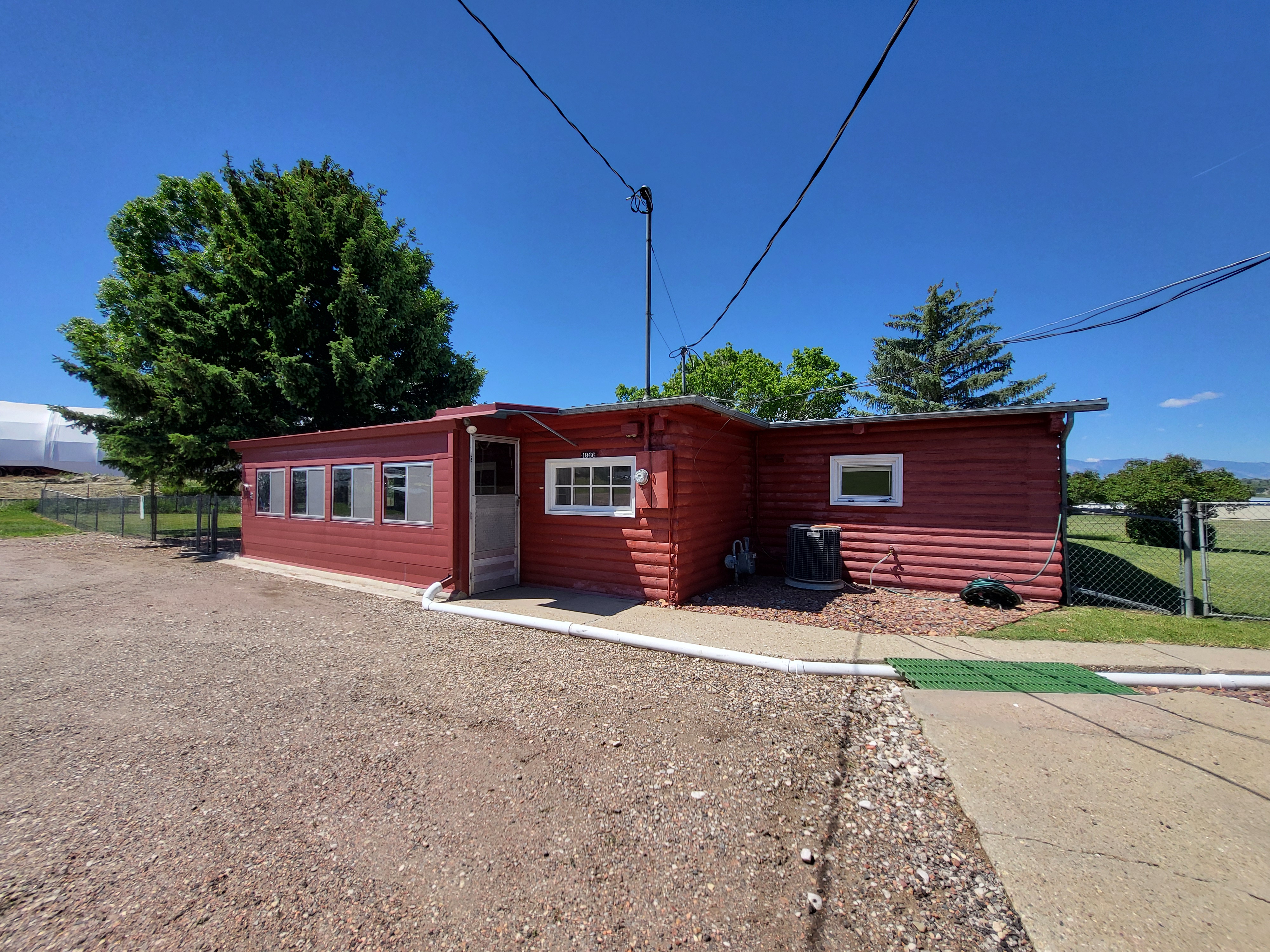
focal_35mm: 13
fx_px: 477
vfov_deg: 89.9
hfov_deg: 106.2
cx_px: 635
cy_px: 476
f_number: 2.2
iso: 32
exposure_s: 1/912
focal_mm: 1.74
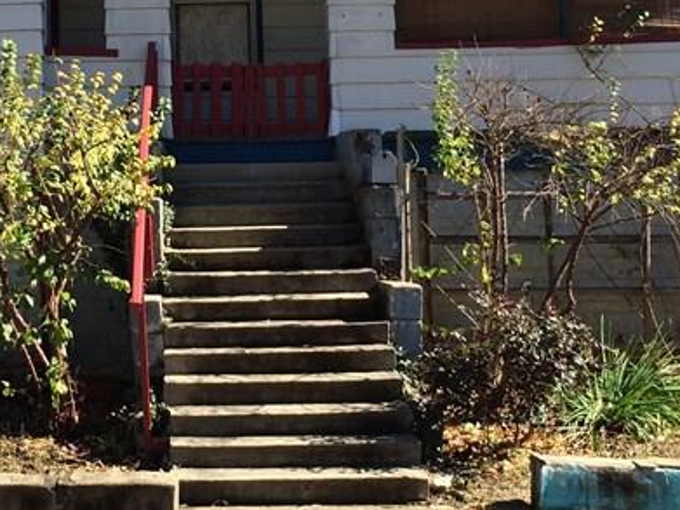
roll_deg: +1.7
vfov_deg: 19.2
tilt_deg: +4.1
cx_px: 162
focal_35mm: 76
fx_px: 1492
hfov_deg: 25.3
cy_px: 96
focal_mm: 4.15
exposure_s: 1/774
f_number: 2.2
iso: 32
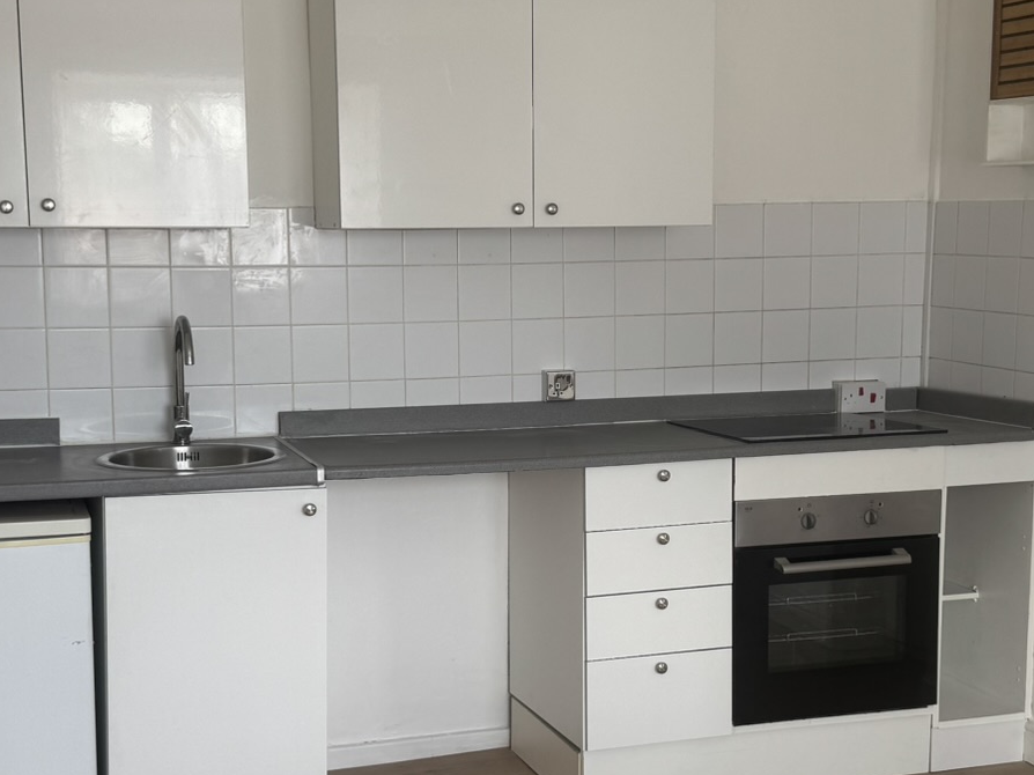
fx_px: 1642
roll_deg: +0.4
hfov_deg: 34.9
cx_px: 541
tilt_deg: -7.6
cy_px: 437
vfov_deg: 26.5
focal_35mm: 55
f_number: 1.78
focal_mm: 6.76
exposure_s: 1/121
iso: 80
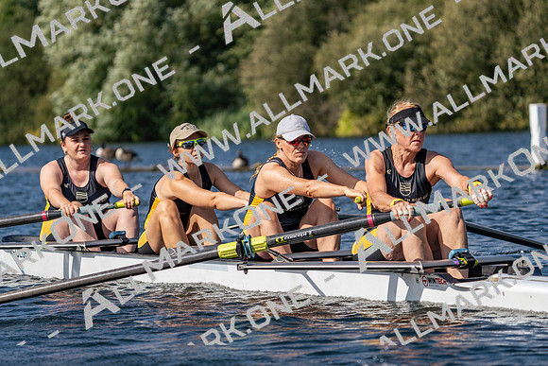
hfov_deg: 9.8
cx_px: 274
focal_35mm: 209
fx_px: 3182
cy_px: 183
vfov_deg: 6.6
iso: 125
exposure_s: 1/1600
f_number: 5.6
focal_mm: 209
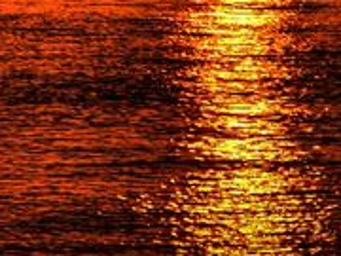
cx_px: -195
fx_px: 7461
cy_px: -251
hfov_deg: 2.6
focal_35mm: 757
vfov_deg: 2.0
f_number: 5.6
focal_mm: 105
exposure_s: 1/250
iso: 100
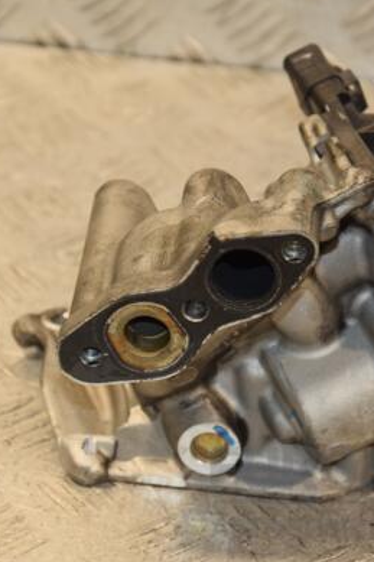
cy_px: 276
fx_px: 3069
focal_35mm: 197
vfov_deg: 10.5
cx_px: 183
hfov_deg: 7.0
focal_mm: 85
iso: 800
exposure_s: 1/160
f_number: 5.6
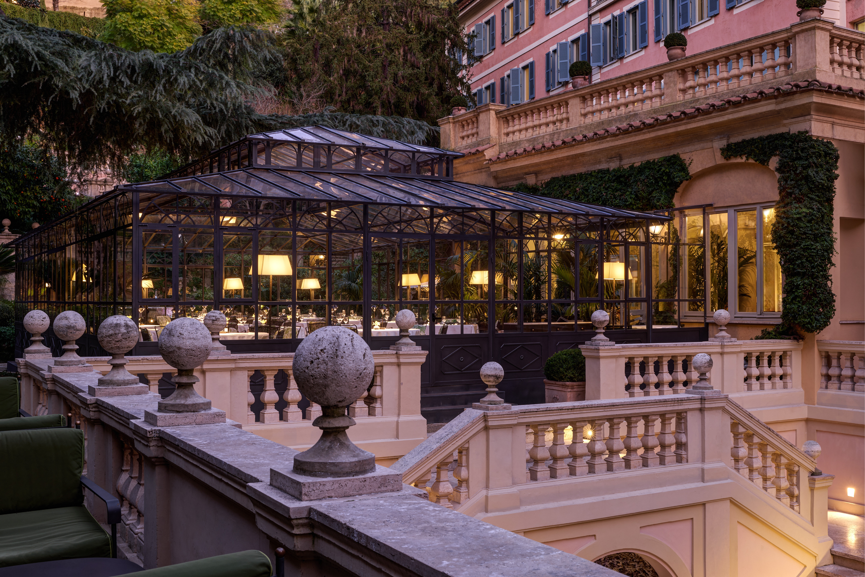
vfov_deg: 34.2
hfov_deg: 49.6
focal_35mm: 39
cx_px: 432
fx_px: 937
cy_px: 288
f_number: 14
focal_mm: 39
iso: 200
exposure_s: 4
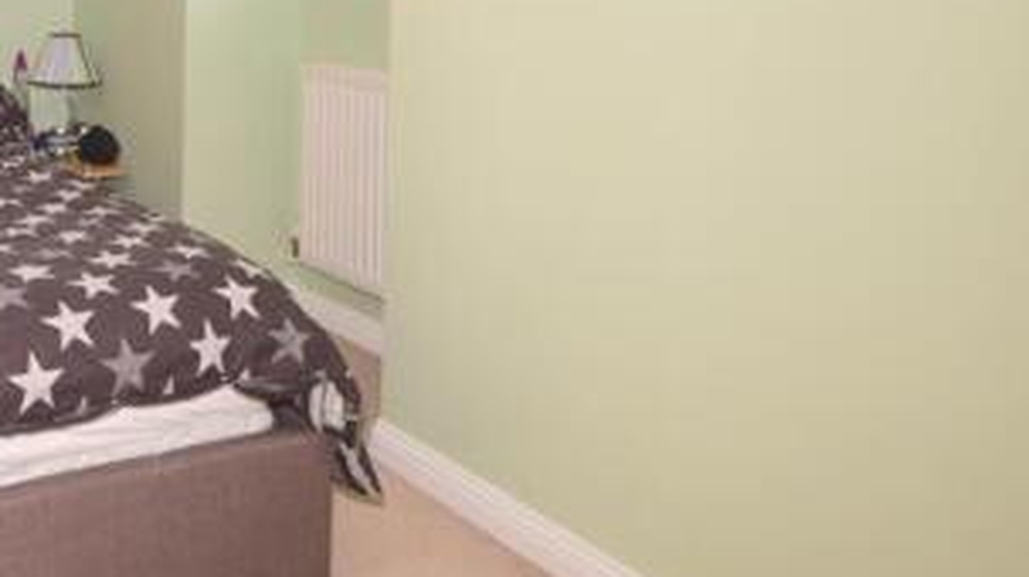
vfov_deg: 30.8
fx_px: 927
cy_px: -59
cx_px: 54
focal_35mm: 34
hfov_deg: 49.8
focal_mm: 10
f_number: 6.3
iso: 200
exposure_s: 1/160
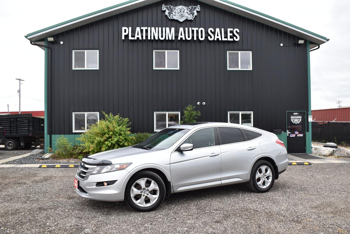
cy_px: 117
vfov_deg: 43.6
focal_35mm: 30
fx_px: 292
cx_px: 175
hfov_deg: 61.9
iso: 200
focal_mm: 20
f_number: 7.1
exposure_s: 1/250
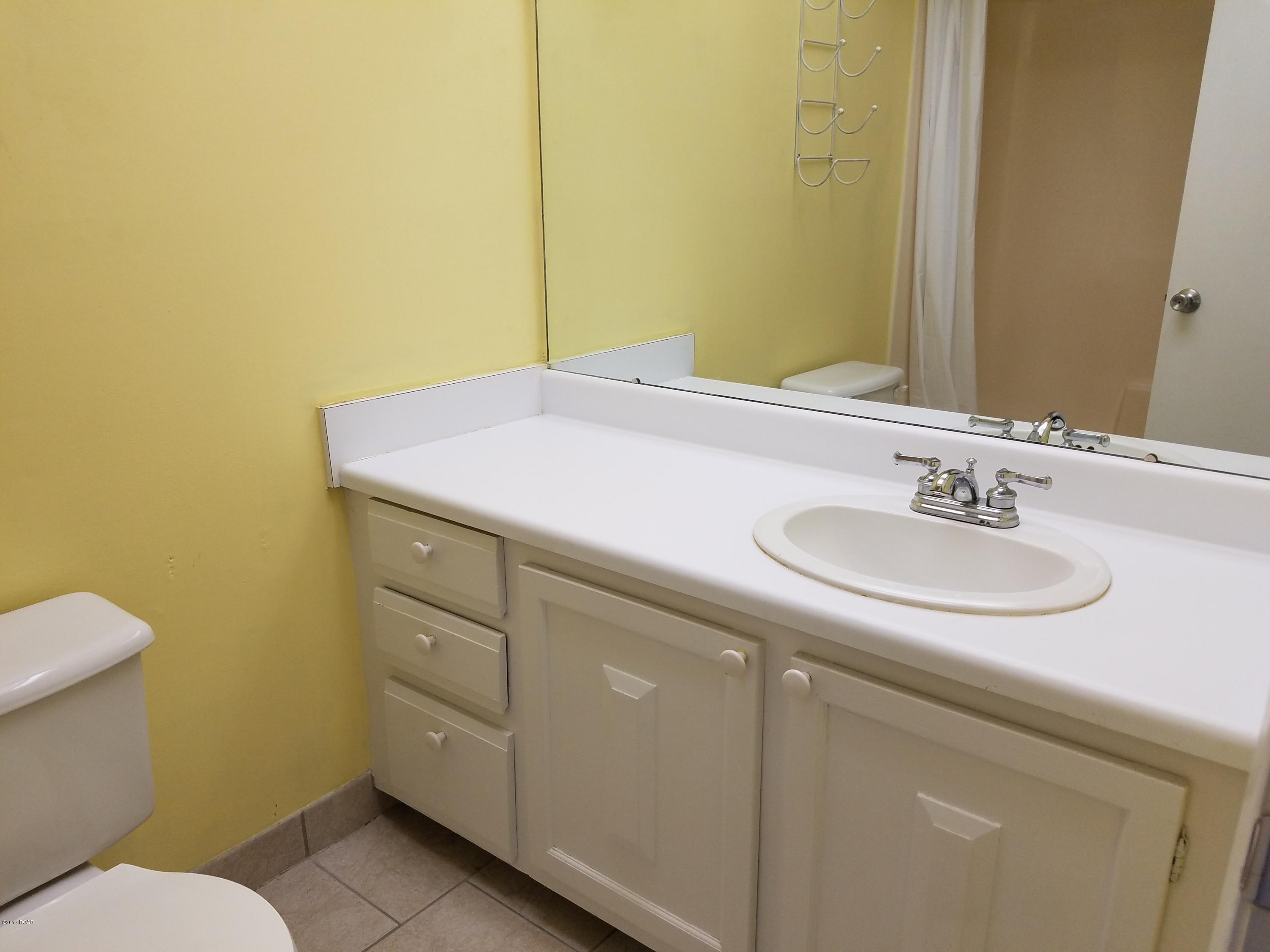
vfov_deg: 53.1
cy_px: 476
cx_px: 635
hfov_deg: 67.3
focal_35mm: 26
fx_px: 954
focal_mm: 4.2
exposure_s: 1/120
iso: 64
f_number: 1.7
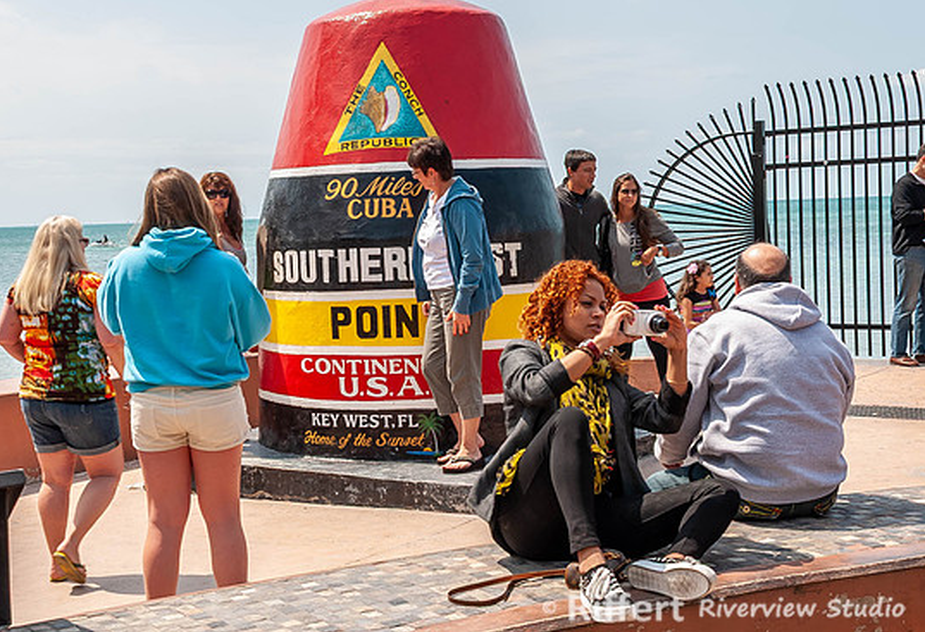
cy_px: 279
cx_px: 346
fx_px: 1424
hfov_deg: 35.8
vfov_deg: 25.0
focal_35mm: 55
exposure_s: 1/200
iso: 100
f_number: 8
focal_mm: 22
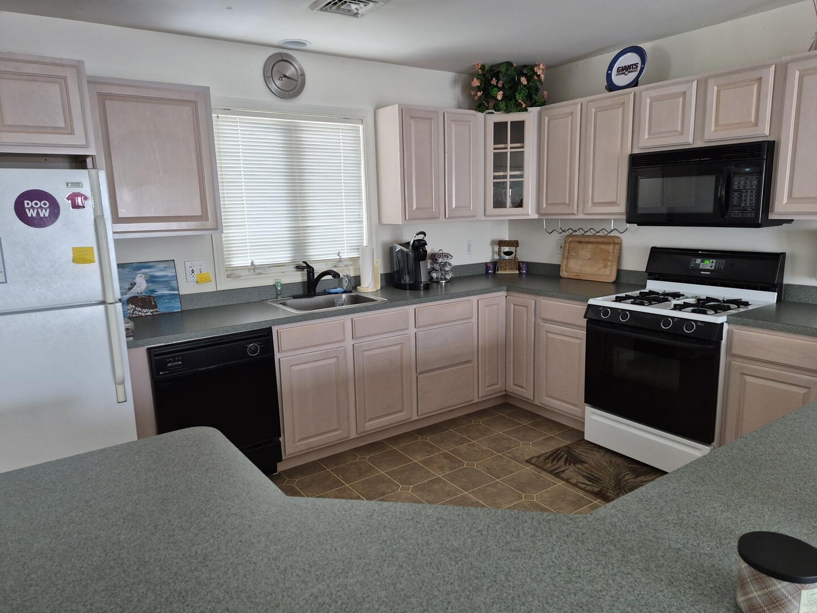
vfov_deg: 58.9
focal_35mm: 23
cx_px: 408
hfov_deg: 73.9
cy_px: 306
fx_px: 543
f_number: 1.8
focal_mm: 5.4
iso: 400
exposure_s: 1/120
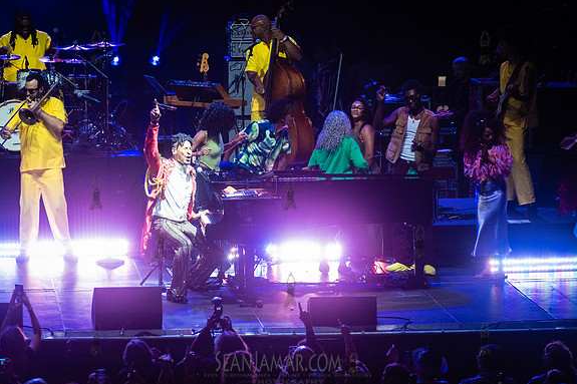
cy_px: 192
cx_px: 290
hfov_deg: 10.1
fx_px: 3253
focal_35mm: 203
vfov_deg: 6.8
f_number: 4.5
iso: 6400
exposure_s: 1/2500
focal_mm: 200
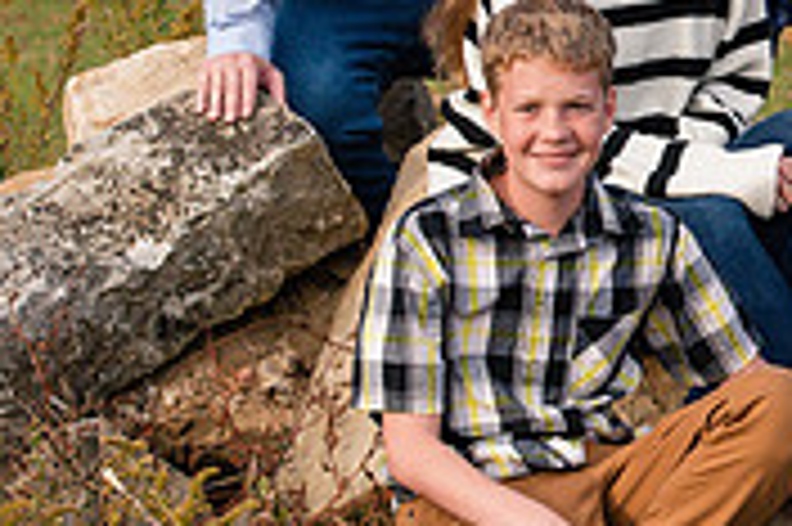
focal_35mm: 259
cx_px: 945
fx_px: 5693
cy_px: 10
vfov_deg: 5.3
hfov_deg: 7.9
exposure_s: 1/1600
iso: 2200
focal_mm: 70
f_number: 6.3
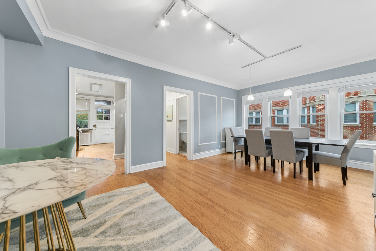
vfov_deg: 90.0
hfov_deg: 112.6
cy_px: 126
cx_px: 188
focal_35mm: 12
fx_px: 125
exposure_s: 1/3.33
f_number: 10
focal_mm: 12
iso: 160
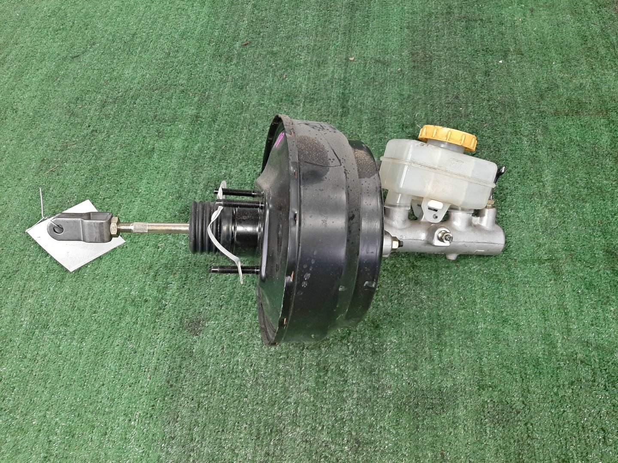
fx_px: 464
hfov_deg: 67.3
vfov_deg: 53.1
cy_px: 232
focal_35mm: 26
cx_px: 309
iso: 166
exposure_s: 1/25
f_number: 1.7
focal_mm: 3.93
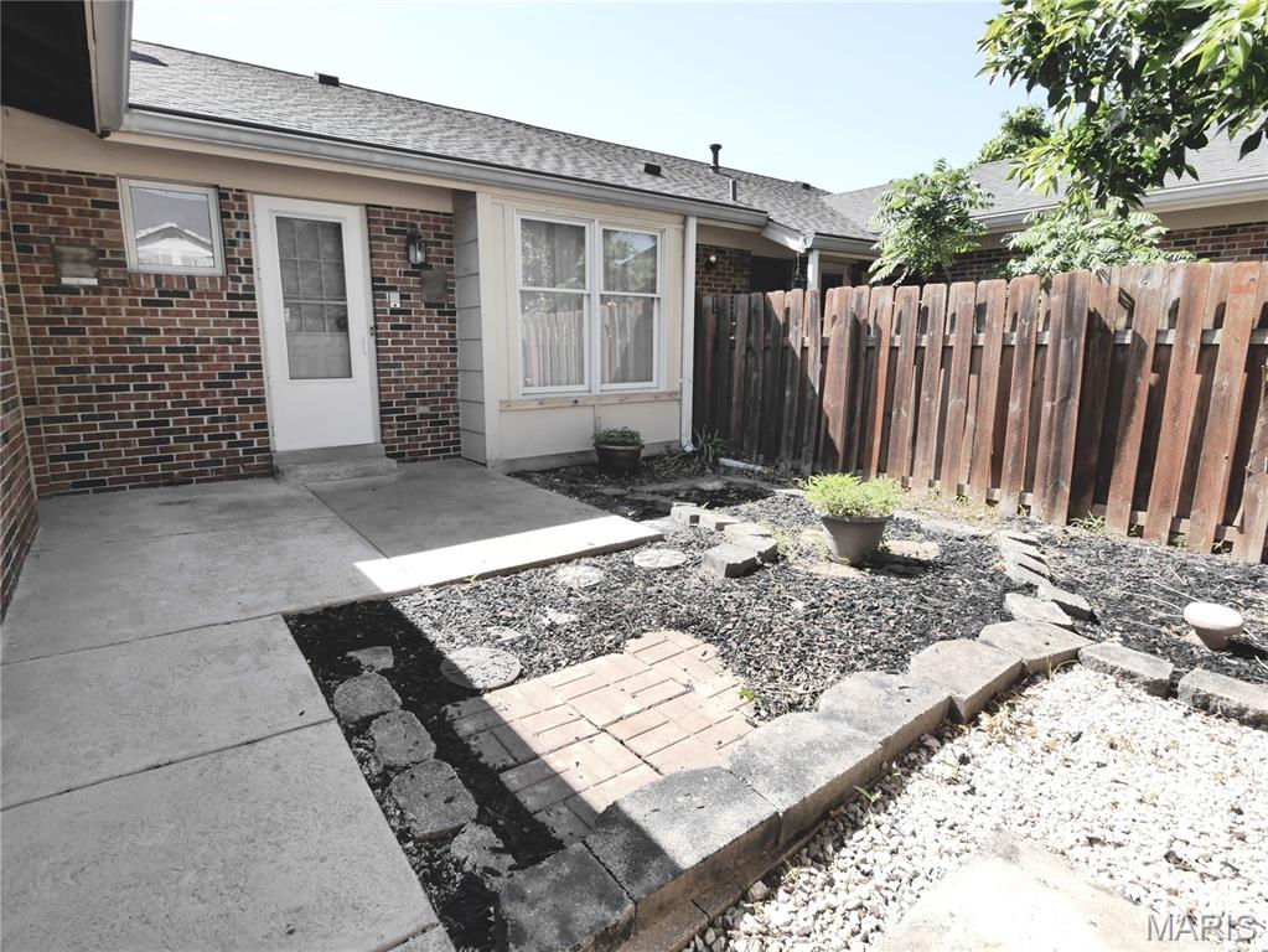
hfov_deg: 87.7
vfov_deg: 71.6
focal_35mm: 18
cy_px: 476
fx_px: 660
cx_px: 634
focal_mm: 9
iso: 800
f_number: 7.1
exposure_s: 1/400
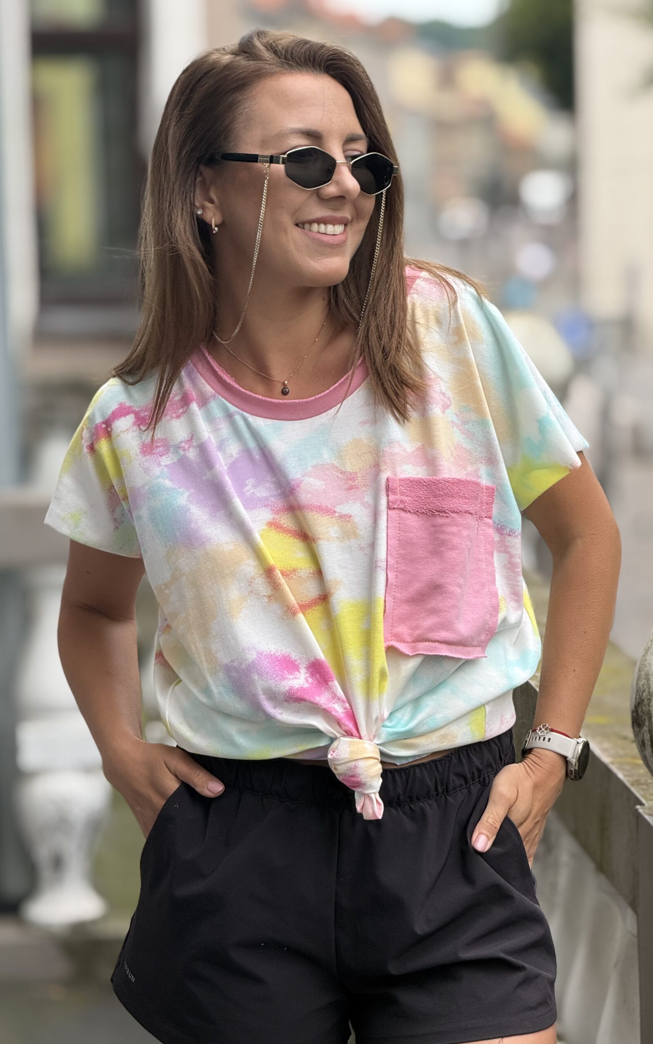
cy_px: 523
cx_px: 393
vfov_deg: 16.3
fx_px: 3645
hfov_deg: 10.2
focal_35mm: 128
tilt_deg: -5.0
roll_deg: +0.9
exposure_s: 1/558
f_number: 2.8
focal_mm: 15.66
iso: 64
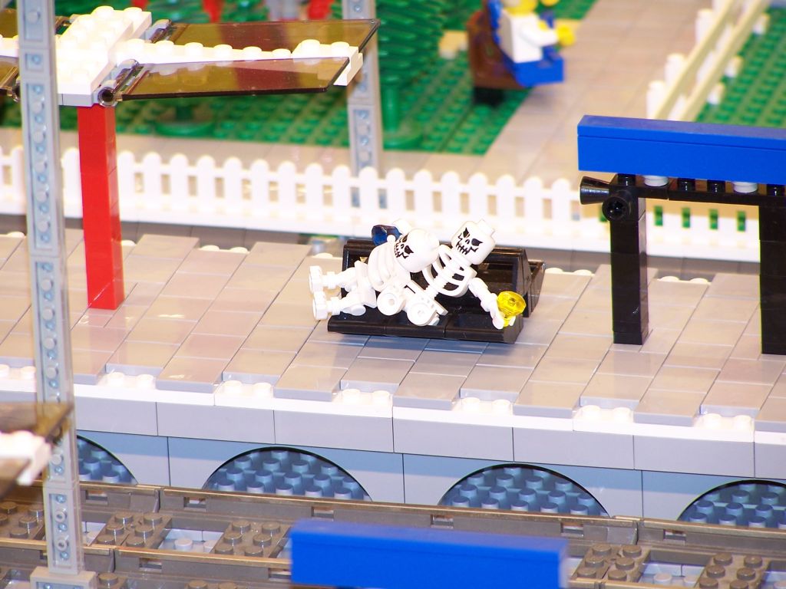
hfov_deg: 5.2
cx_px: 393
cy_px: 294
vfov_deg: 3.9
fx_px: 8628
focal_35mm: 380
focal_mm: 63
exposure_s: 1/4
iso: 80
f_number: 3.7
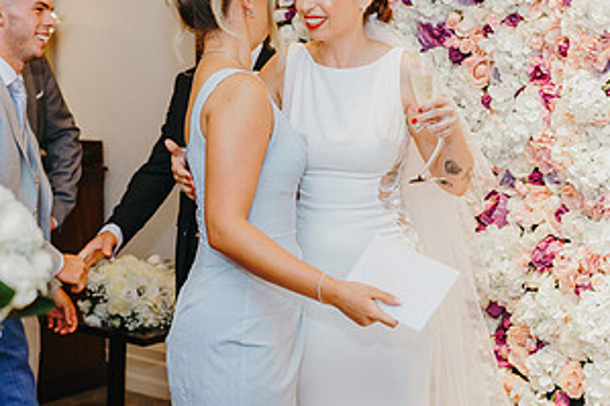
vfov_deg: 20.0
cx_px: 310
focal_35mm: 68
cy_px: 158
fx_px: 1152
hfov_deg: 29.7
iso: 1000
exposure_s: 1/200
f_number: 2.2
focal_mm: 35
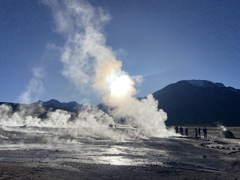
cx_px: 120
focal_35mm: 26
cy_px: 90
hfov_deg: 67.3
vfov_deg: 53.1
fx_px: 180
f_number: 1.8
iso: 40
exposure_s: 1/16393
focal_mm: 4.25
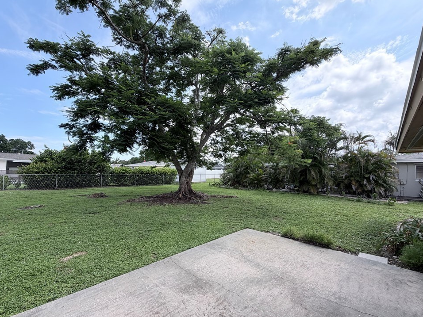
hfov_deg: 98.2
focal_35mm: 15
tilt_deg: +2.7
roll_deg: -0.5
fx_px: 183
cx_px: 208
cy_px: 163
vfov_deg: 81.7
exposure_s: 1/770
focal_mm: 2.22
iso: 40
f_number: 2.2
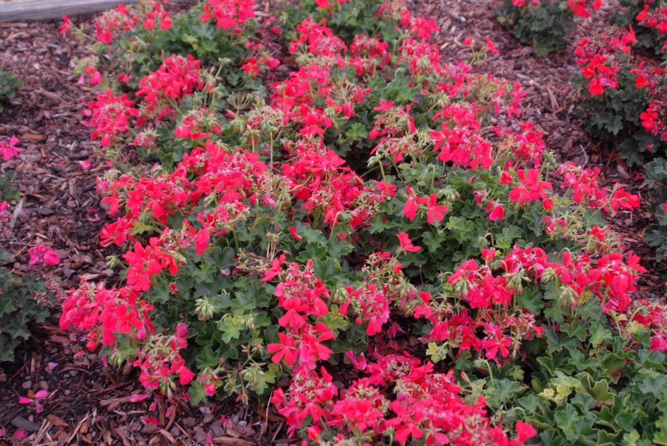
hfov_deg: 46.4
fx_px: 779
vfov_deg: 32.0
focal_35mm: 42
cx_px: 334
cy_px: 223
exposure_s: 1/60
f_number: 4
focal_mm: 28
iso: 400
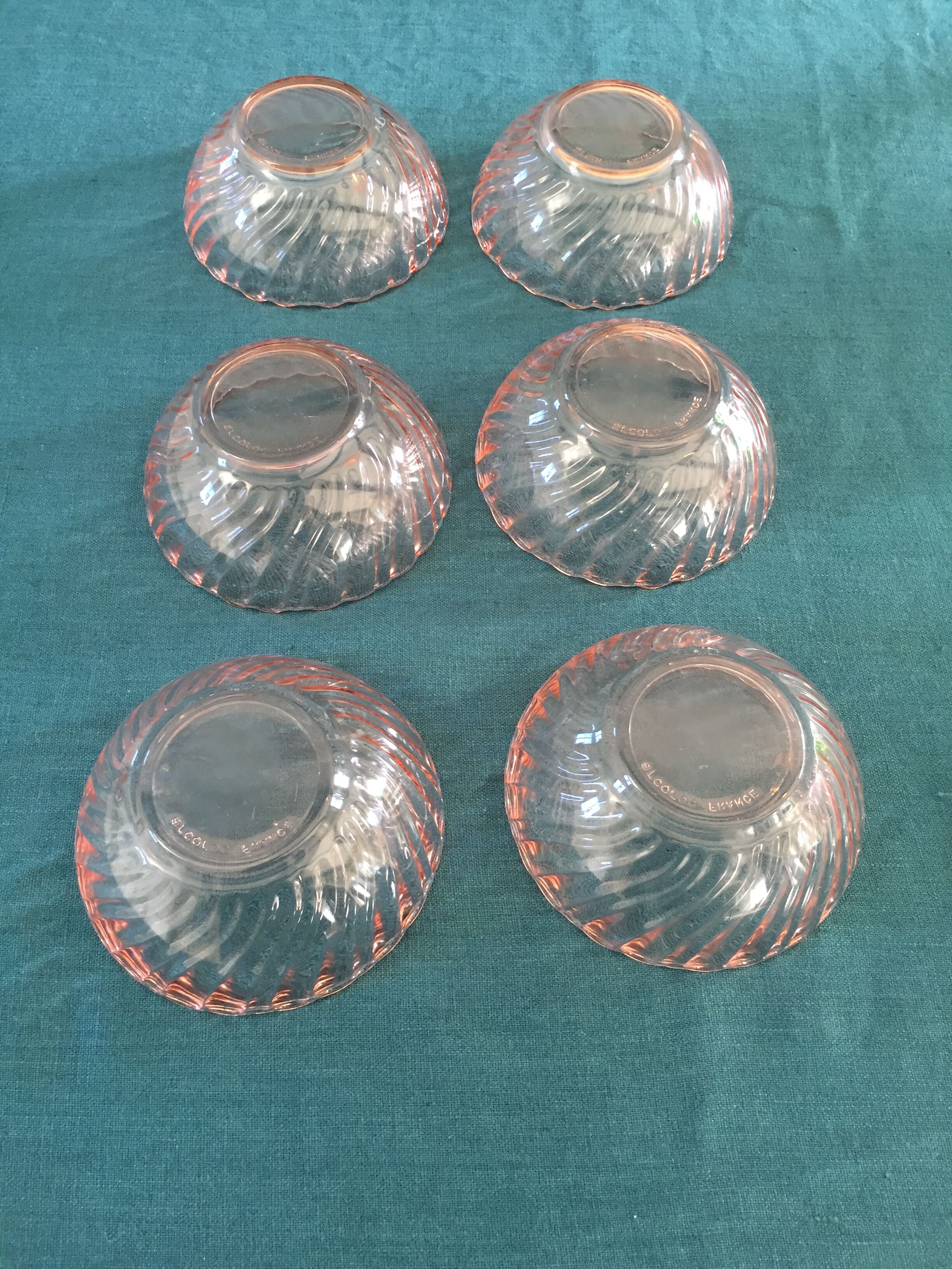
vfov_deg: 61.7
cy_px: 634
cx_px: 476
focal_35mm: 29
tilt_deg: -61.2
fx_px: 1063
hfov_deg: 48.2
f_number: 2.2
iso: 125
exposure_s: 1/33
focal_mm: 4.15
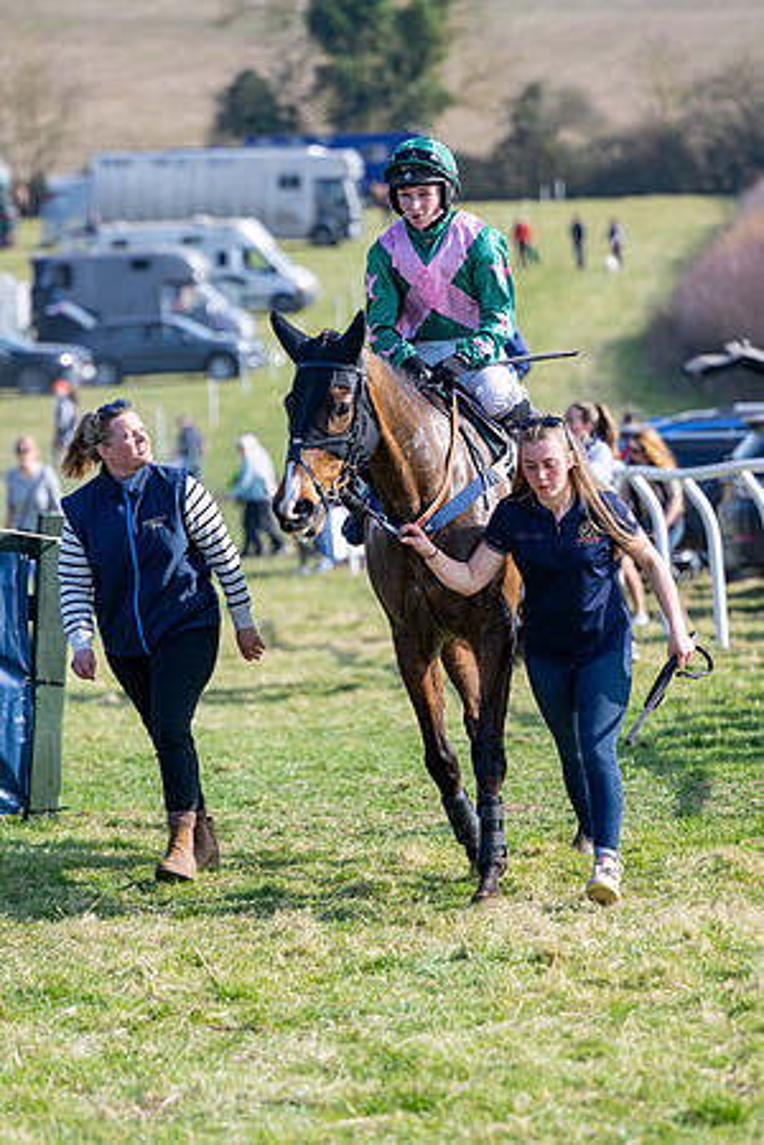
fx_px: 5730
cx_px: 382
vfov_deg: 11.4
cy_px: 572
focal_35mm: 180
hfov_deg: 7.6
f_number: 2.8
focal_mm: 120
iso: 100
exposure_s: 1/1000
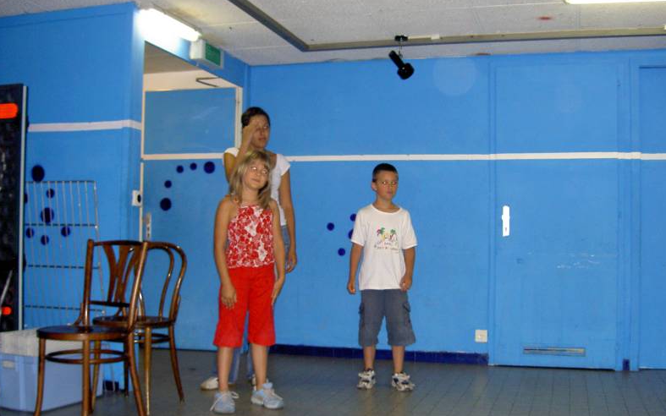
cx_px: 331
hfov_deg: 47.2
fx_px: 762
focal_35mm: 42
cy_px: 232
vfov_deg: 30.5
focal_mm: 8
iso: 100
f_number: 2.8
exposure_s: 1/60
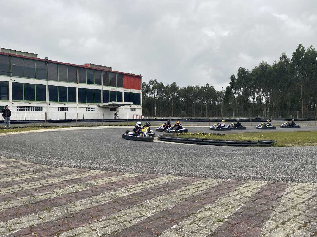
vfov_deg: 53.1
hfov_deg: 67.3
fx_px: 238
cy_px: 118
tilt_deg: -1.9
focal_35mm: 26
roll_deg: +1.1
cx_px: 158
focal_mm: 4.25
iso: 32
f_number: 1.8
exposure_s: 1/1157
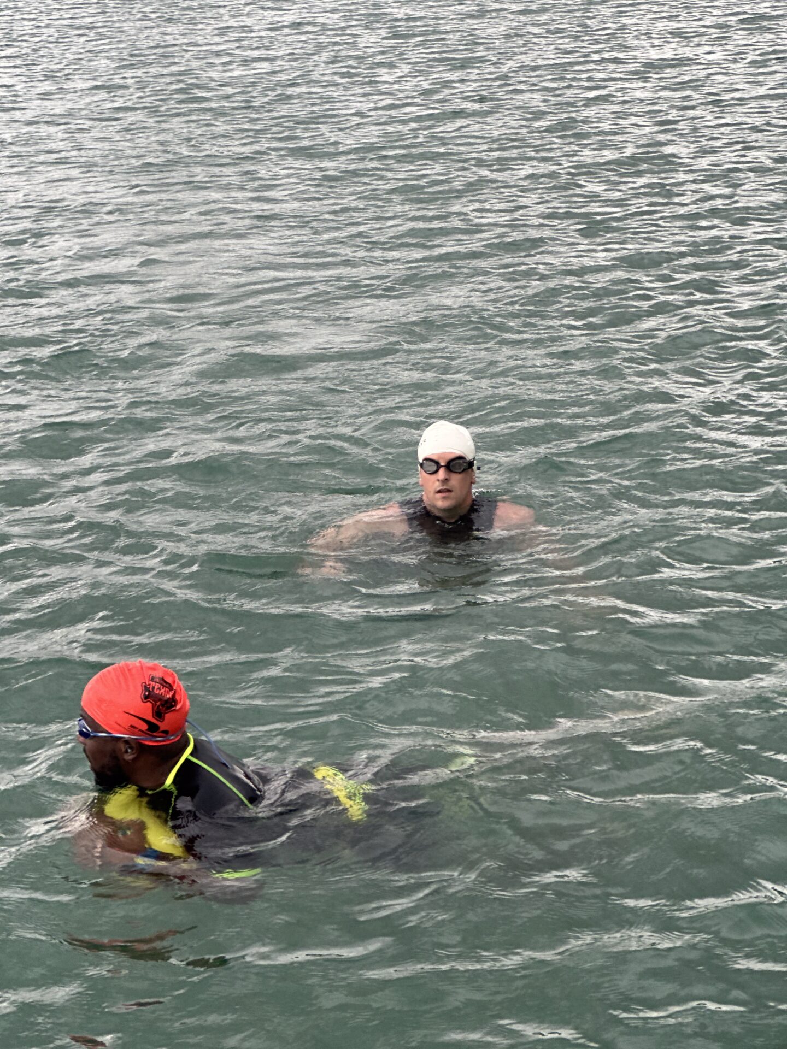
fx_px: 2334
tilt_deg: -15.3
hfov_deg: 19.1
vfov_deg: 25.3
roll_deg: -0.3
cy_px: 524
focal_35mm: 77
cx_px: 394
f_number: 2.8
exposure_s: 1/121
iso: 40
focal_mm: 9
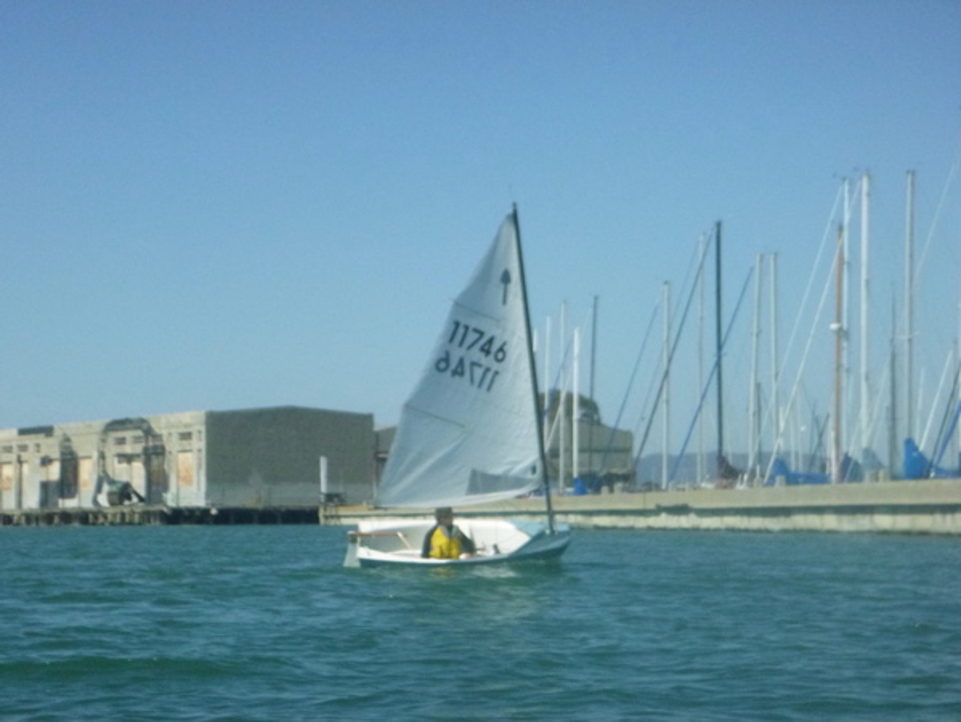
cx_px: 480
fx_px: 2778
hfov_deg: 19.6
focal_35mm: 100
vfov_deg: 14.8
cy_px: 361
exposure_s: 1/400
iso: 400
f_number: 13
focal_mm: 18
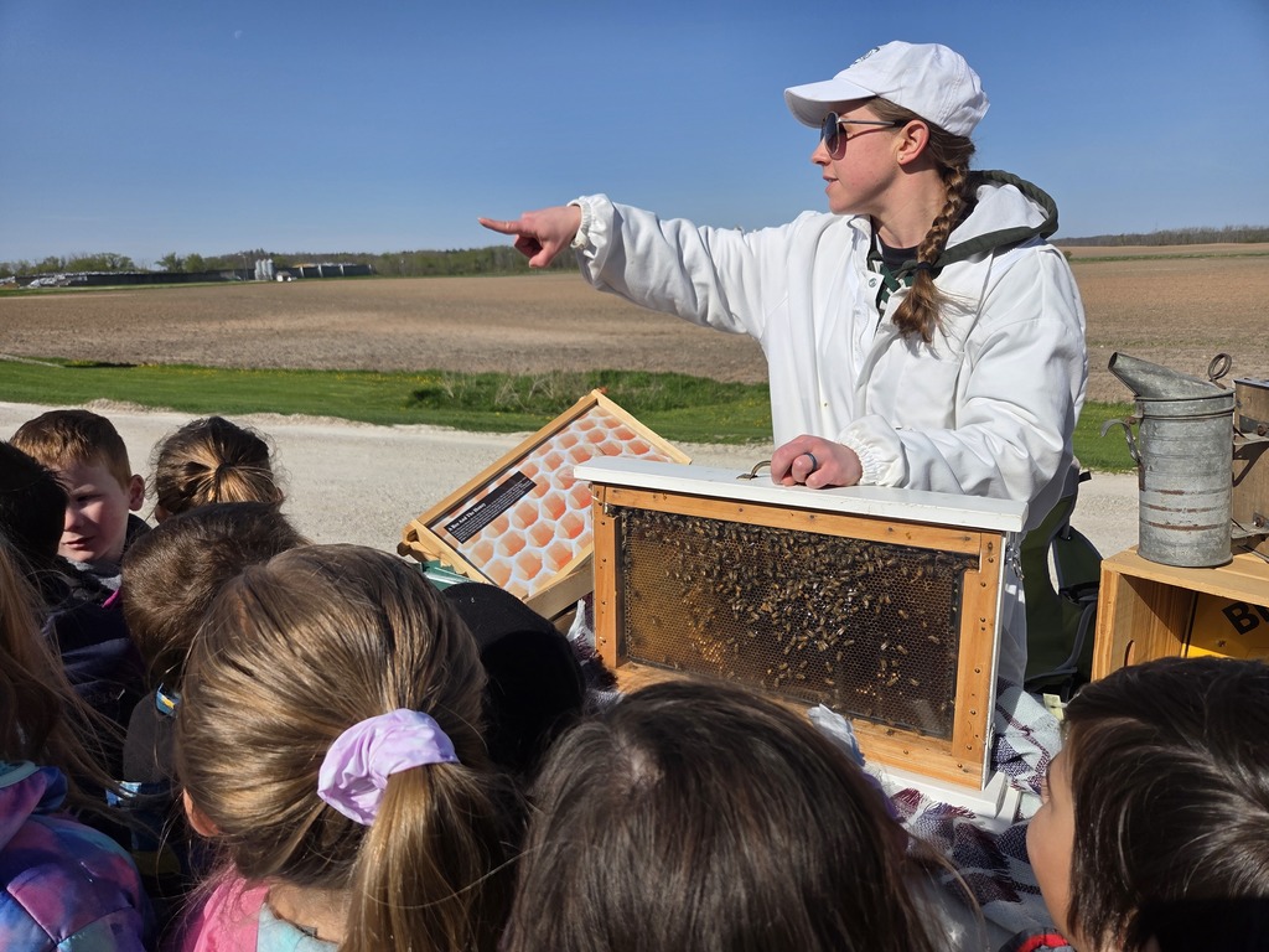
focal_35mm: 23
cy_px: 476
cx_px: 634
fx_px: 843
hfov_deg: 73.9
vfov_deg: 58.9
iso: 80
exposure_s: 1/7891
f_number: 1.8
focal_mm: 5.4
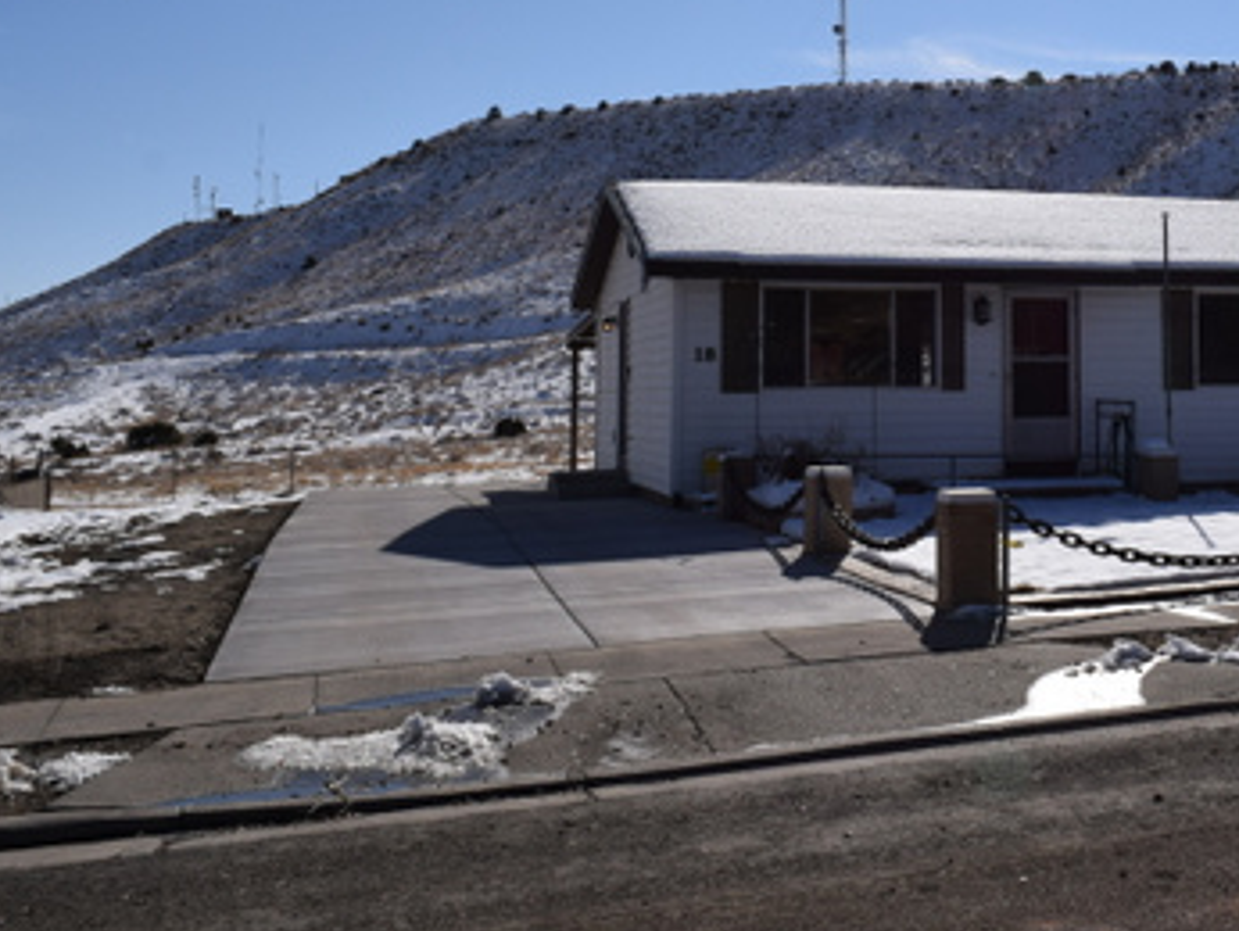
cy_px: 226
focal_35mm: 48
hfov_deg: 37.7
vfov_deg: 29.8
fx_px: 1719
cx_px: 1046
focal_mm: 18
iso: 200
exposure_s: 1/640
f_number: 13
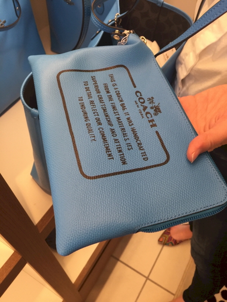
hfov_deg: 48.2
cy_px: 151
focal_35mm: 29
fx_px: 254
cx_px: 114
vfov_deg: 61.7
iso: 40
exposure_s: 1/30
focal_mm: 4.15
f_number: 2.2
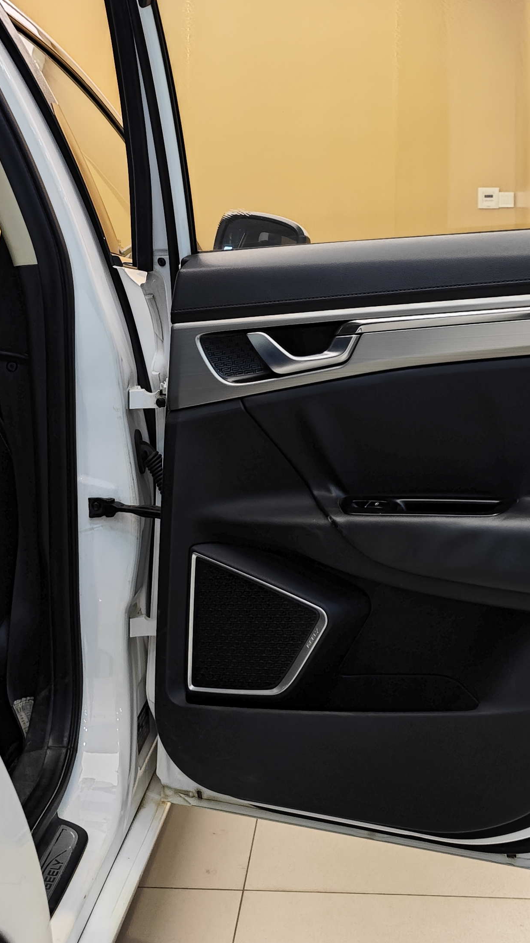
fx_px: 1175
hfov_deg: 25.4
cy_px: 286
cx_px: 302
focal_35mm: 47
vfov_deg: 42.9
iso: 400
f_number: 1.9
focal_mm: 8.7
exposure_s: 1/78.5
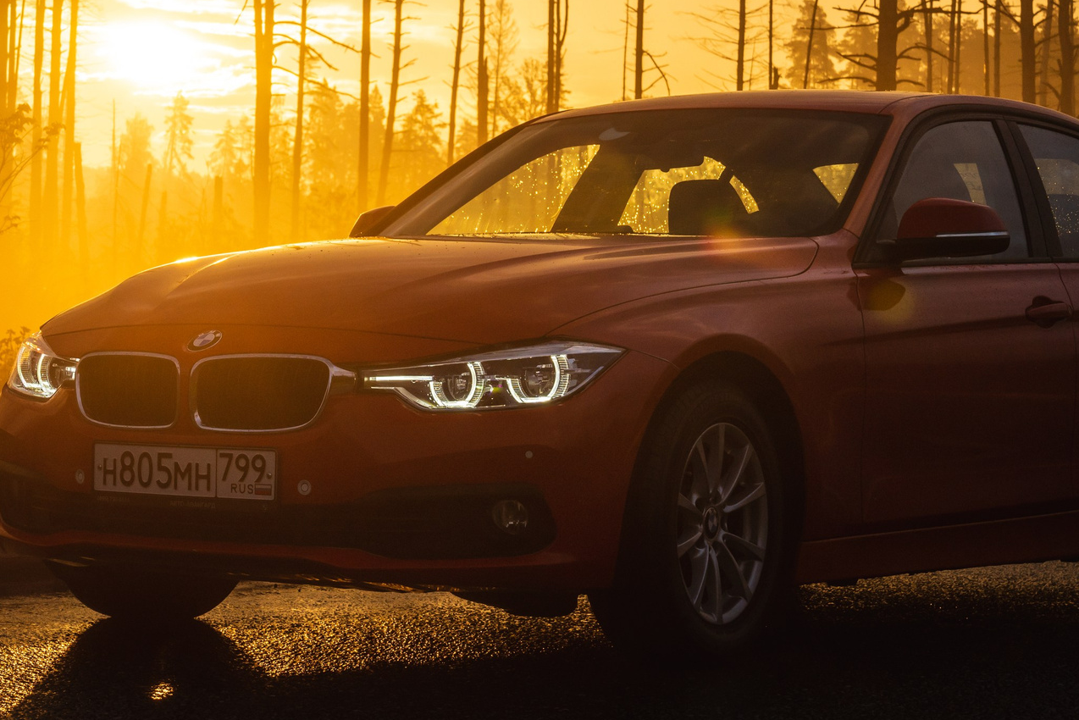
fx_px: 3238
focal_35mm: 108
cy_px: 131
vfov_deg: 12.6
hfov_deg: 18.9
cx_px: 447
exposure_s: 1/250
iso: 320
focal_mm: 51
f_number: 8
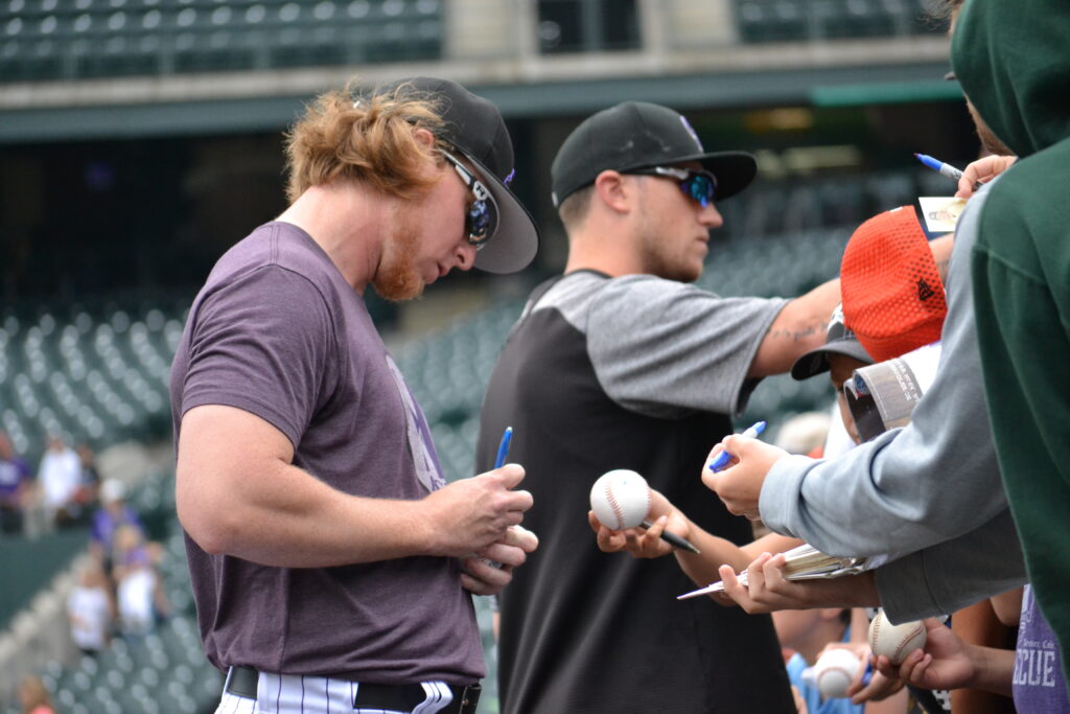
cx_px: 535
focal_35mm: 202
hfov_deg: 10.2
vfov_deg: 6.8
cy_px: 357
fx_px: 6019
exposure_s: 1/1250
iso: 1600
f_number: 5.6
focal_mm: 135
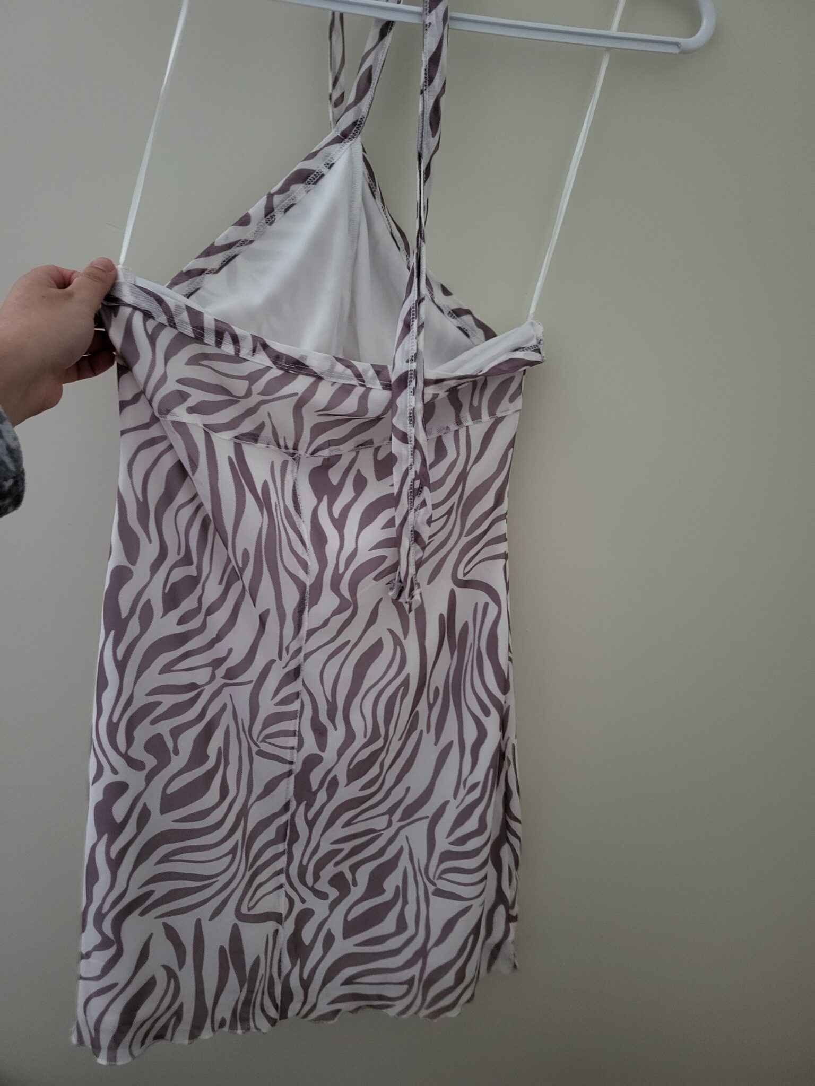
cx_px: 408
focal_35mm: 26
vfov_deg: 67.3
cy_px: 543
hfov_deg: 53.1
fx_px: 816
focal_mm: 5.4
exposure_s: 1/24
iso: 640
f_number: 1.8
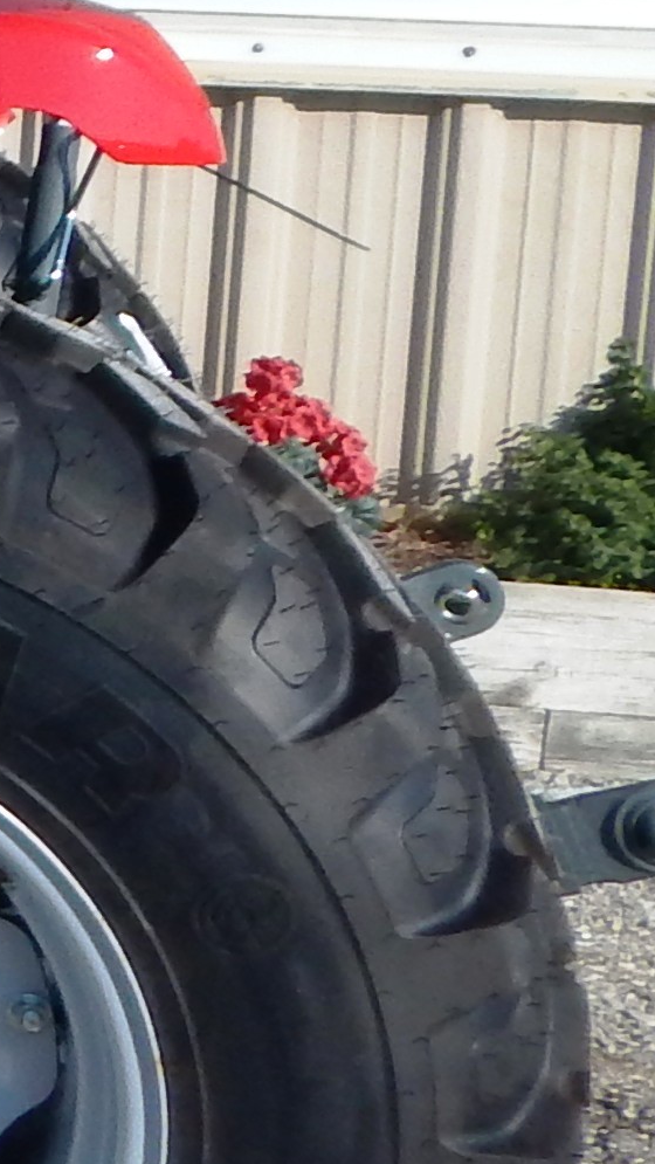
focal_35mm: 111
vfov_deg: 19.0
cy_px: 164
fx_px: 3426
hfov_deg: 7.9
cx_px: -1795
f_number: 6
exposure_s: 1/500
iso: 125
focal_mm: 4
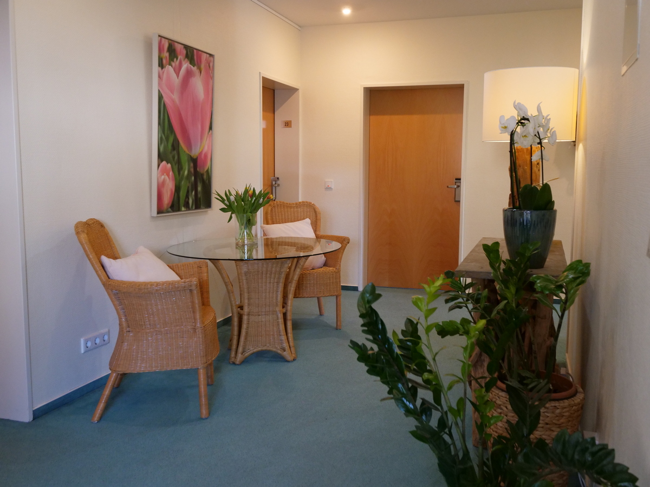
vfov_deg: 39.7
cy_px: 244
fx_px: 676
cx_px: 325
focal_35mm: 36
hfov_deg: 51.4
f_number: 4
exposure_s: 1/60
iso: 1600
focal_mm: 18
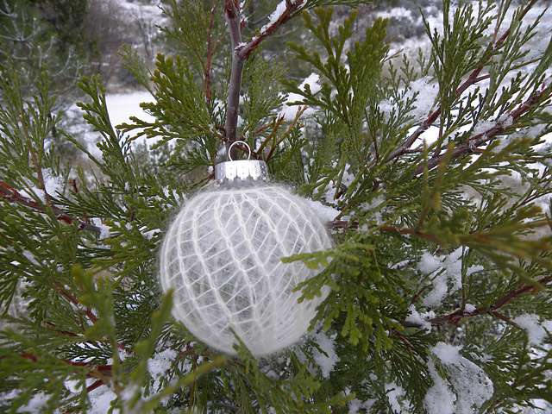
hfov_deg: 67.3
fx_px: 415
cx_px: 276
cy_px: 207
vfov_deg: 53.1
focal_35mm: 26
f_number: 2.8
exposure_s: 1/76.6
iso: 92
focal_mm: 4.6
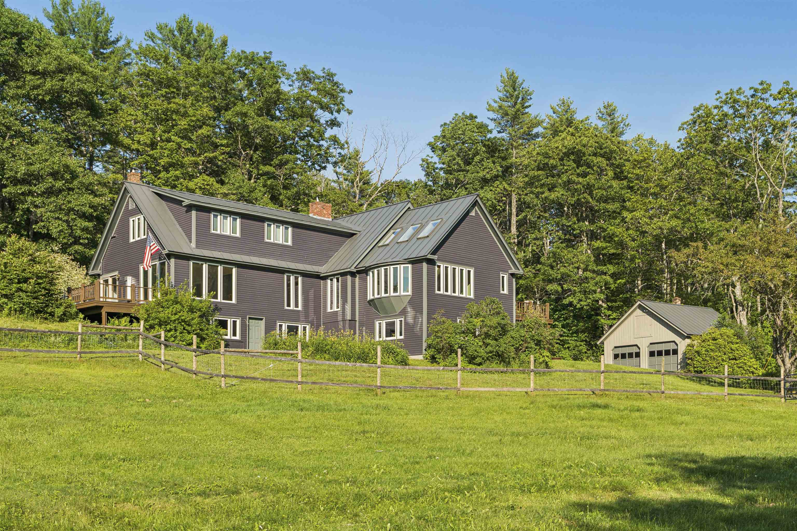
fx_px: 885
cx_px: 398
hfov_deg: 48.5
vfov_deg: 33.4
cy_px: 266
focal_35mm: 40
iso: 125
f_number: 7.1
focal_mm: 27
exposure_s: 1/100
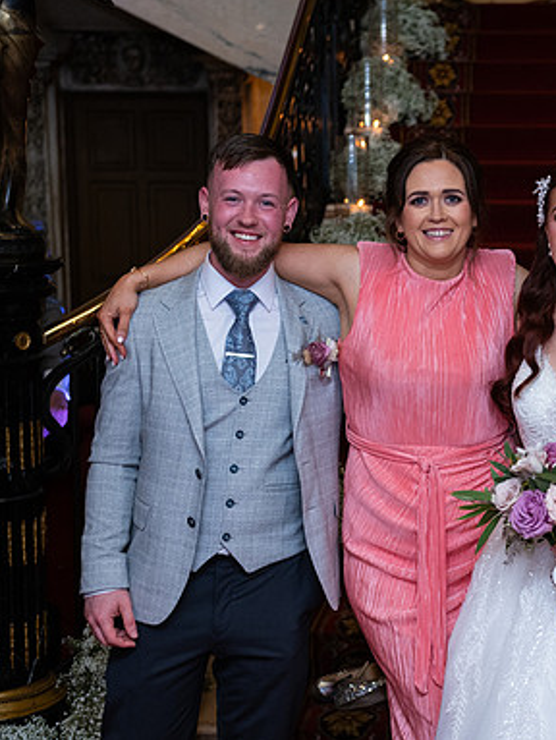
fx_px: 1710
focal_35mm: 80
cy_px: 368
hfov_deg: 18.1
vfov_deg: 24.4
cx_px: 525
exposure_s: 1/160
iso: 800
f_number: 3.5
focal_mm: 55
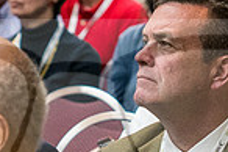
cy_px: 89
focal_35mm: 417
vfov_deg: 3.3
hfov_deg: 4.9
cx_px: -102
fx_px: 2638
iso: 3200
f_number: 3.5
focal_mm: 70
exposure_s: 1/125
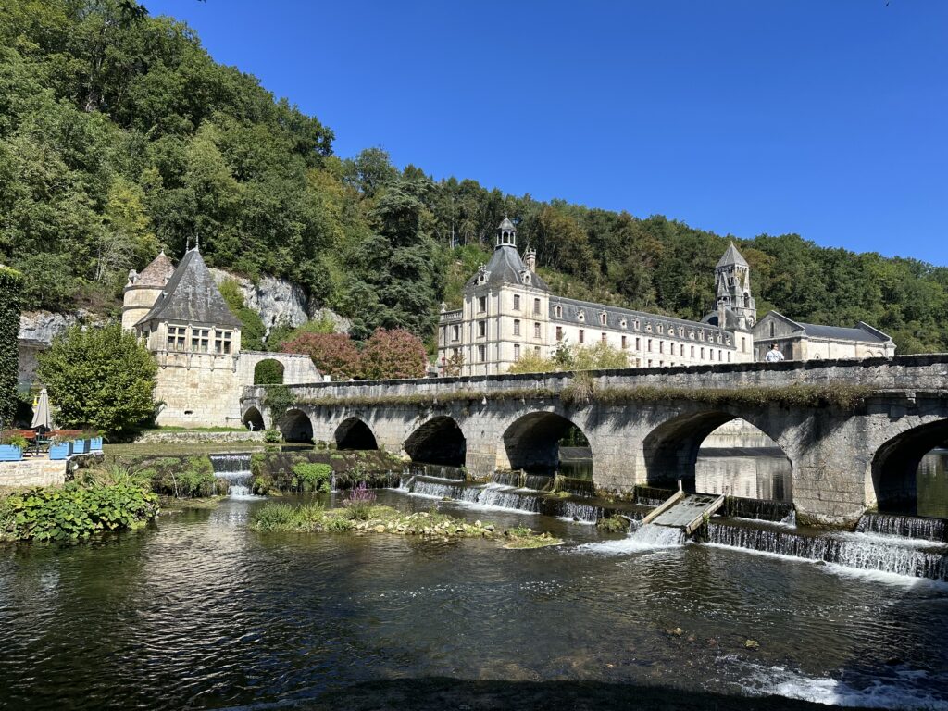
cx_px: 474
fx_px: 657
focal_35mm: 24
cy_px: 356
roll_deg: -0.7
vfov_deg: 56.8
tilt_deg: +4.9
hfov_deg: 71.6
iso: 80
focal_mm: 6.86
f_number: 1.78
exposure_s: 1/3247
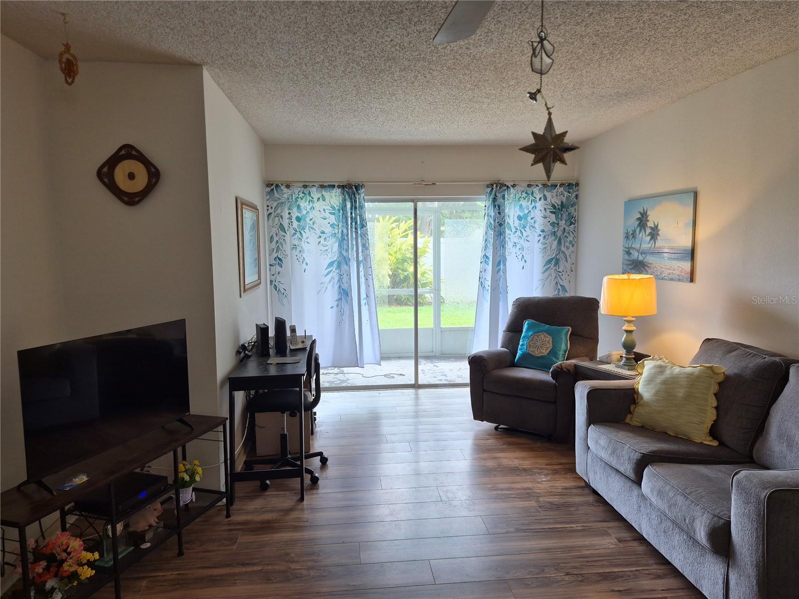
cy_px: 300
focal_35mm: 23
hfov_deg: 73.9
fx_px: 531
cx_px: 400
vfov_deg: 58.9
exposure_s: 1/120
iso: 80
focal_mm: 5.4
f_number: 1.8
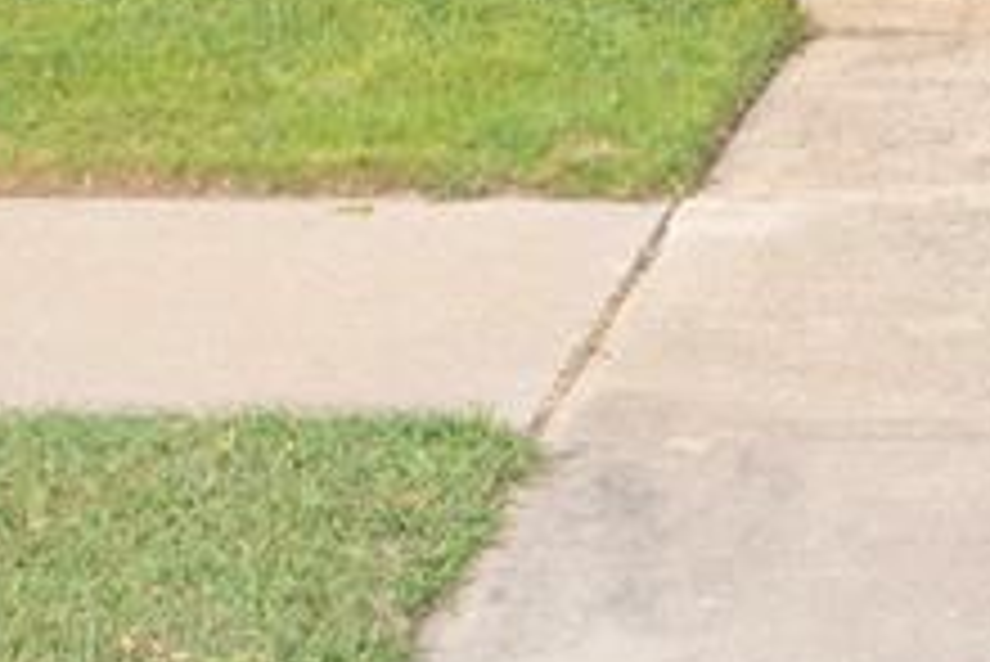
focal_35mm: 144
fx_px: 3962
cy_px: -838
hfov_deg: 13.5
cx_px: 1454
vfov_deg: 8.8
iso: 800
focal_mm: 31
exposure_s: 1/60
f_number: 7.1
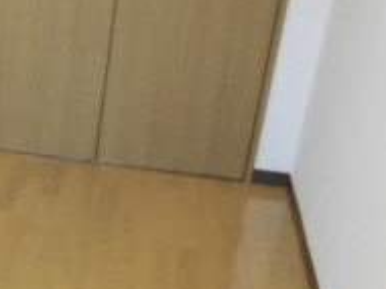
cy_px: 220
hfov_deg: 20.5
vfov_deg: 18.0
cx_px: -201
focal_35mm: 81
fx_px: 902
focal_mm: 4.3
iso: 250
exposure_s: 1/60
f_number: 3.2
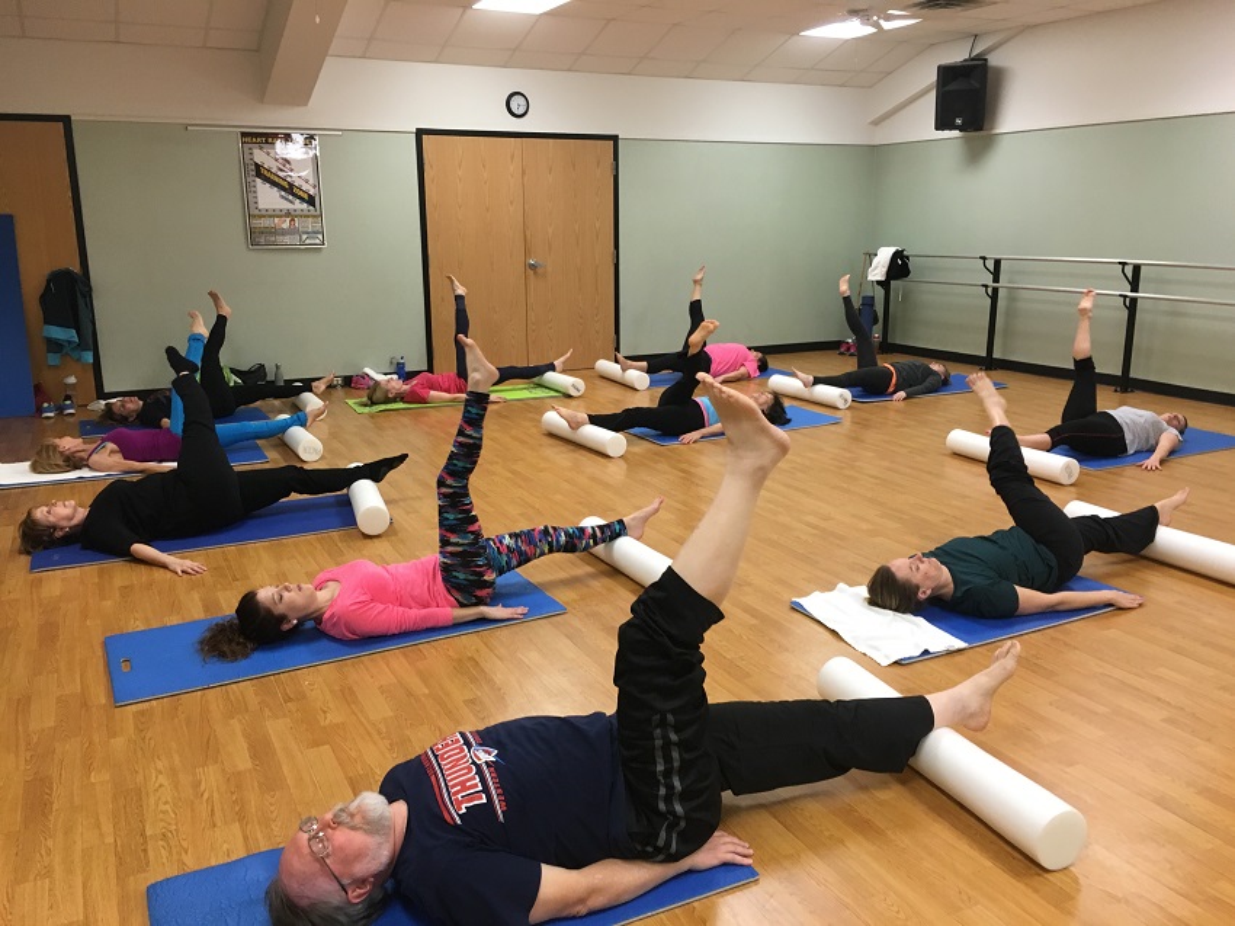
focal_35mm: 29
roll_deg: -0.2
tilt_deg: -12.4
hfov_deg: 61.7
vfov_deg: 48.2
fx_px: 1034
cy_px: 463
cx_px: 618
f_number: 2.2
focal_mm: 4.15
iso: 100
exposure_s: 1/30
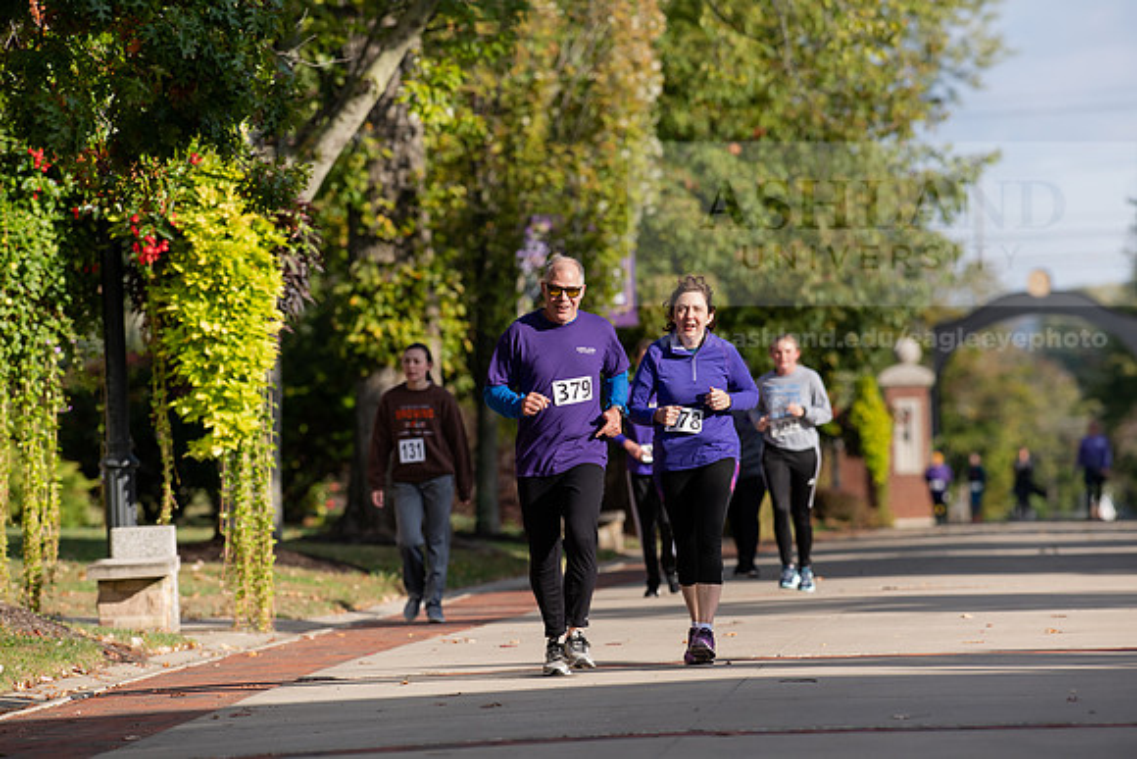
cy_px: 380
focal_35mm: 300
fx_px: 9477
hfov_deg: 6.9
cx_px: 568
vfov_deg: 4.6
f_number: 5.6
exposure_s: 1/640
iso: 200
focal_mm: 300
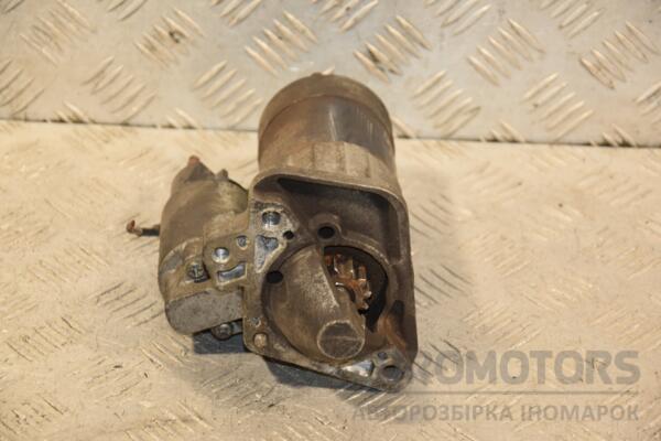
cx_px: 330
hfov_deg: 17.1
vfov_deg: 11.4
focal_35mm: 120
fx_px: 2203
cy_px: 220
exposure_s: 1/100
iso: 800
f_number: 5.3
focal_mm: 80
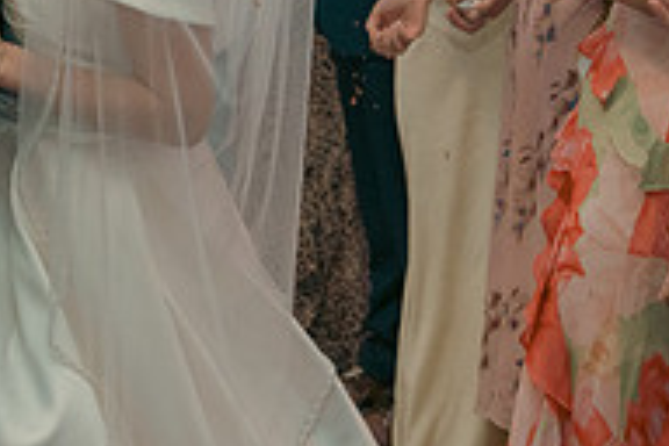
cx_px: 28
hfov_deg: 17.9
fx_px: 2081
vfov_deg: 12.1
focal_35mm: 112
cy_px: 37
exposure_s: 1/160
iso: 2500
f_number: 3.5
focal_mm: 37
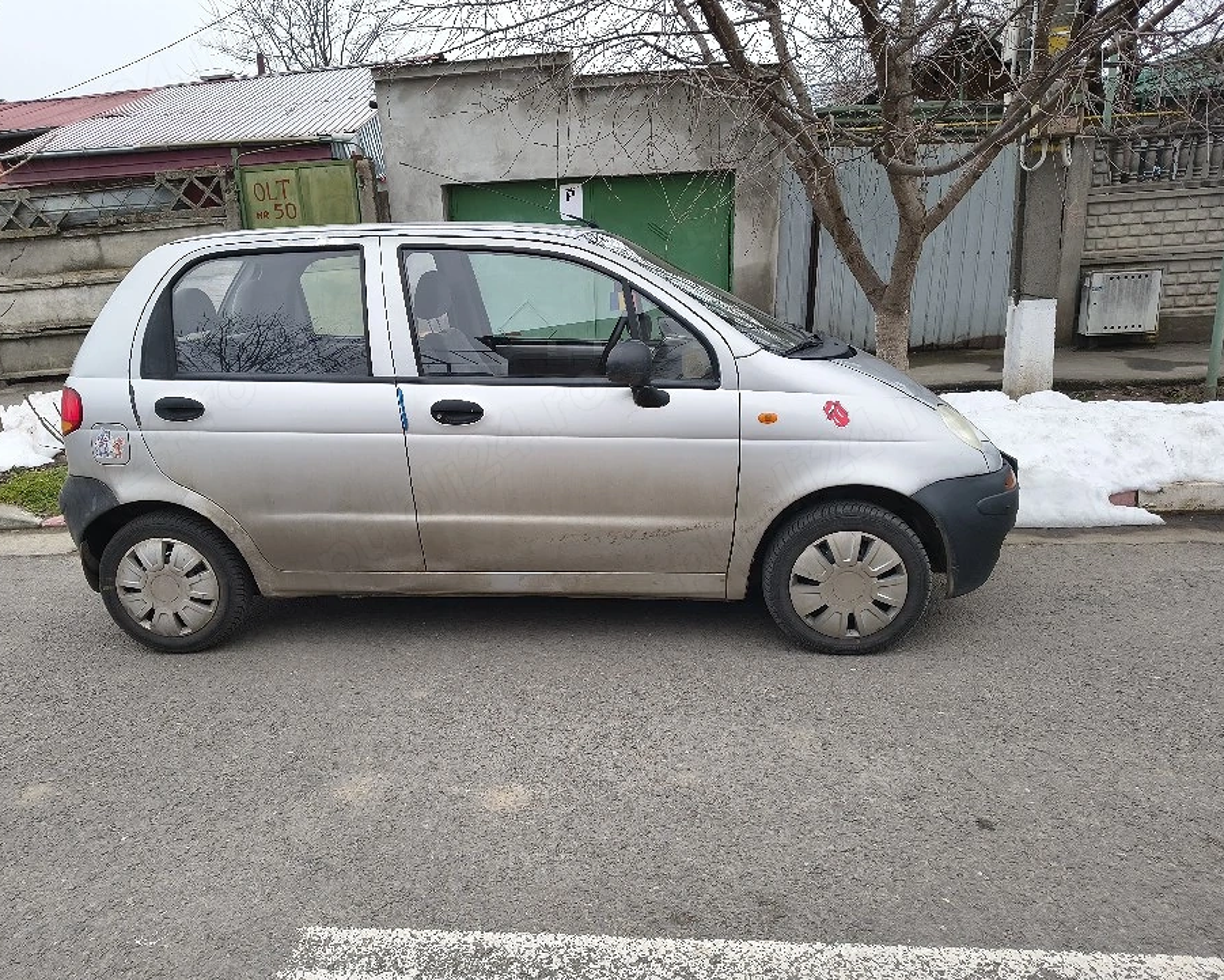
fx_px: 942
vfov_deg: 54.9
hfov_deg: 65.9
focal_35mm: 26
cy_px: 487
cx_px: 552
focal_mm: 5.56
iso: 100
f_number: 1.8
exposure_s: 1/370
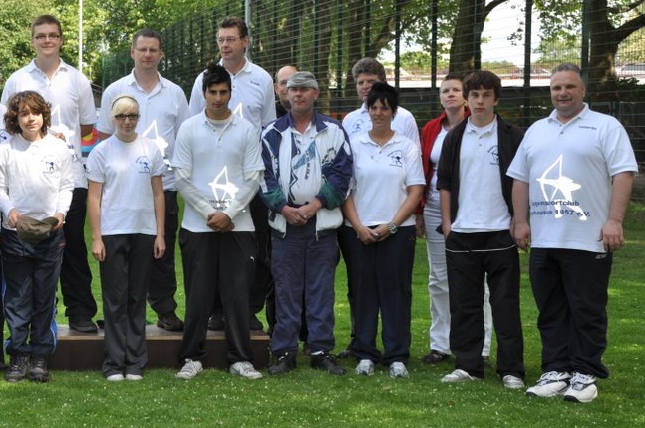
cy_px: 166
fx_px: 1359
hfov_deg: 26.3
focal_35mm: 76
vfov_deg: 17.9
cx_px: 151
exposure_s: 1/200
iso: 200
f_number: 7.1
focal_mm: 32
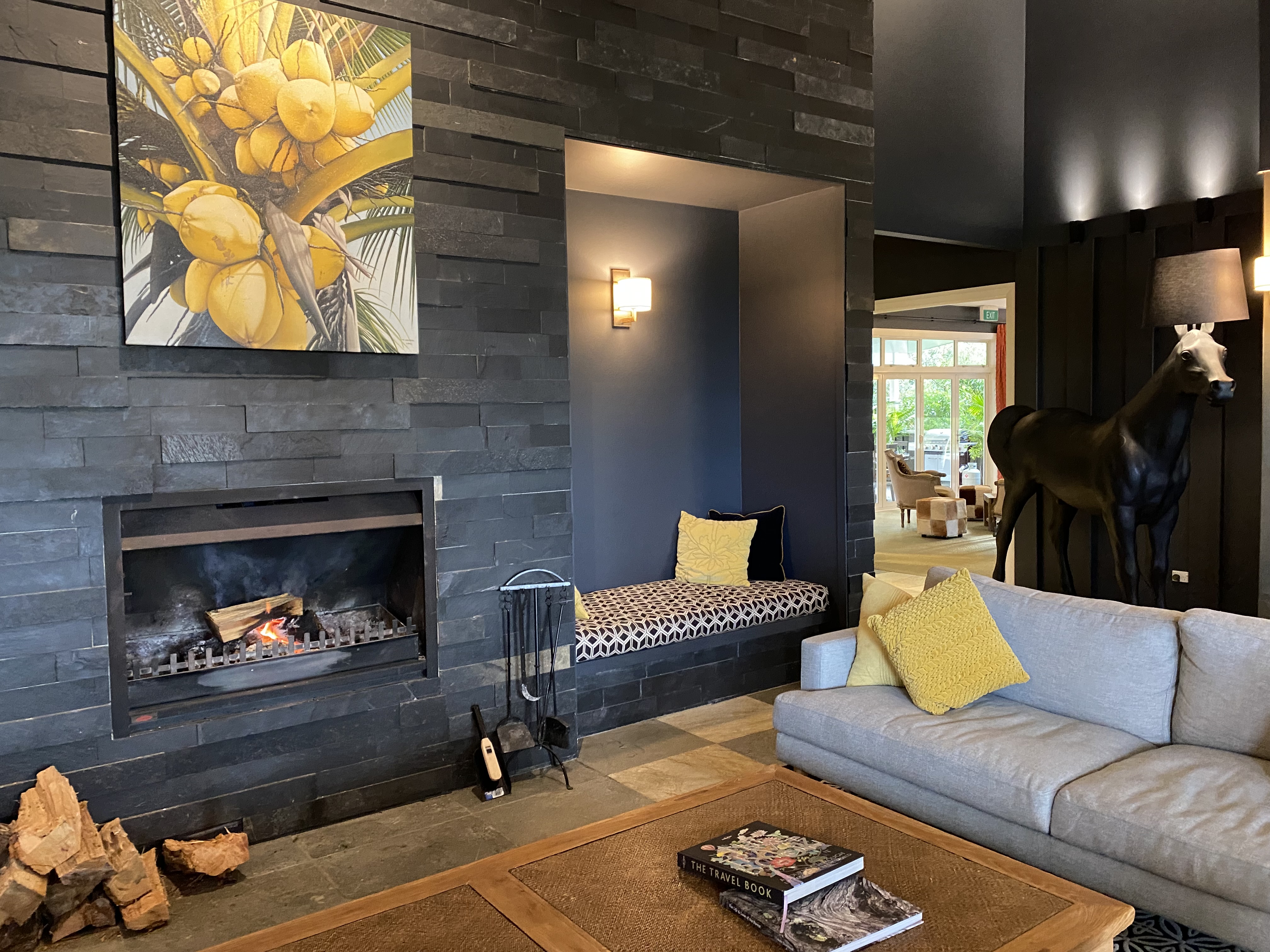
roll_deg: +1.1
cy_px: 476
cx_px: 635
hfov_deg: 67.3
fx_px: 954
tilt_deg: -3.9
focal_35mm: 26
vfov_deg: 53.1
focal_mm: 4.25
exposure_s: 1/25
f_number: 1.8
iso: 500
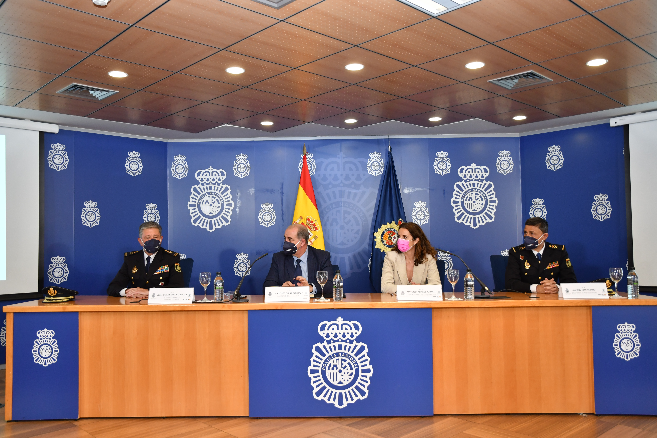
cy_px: 219
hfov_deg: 61.9
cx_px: 328
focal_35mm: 30
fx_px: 547
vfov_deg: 43.6
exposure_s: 1/160
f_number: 4
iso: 900
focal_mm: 20
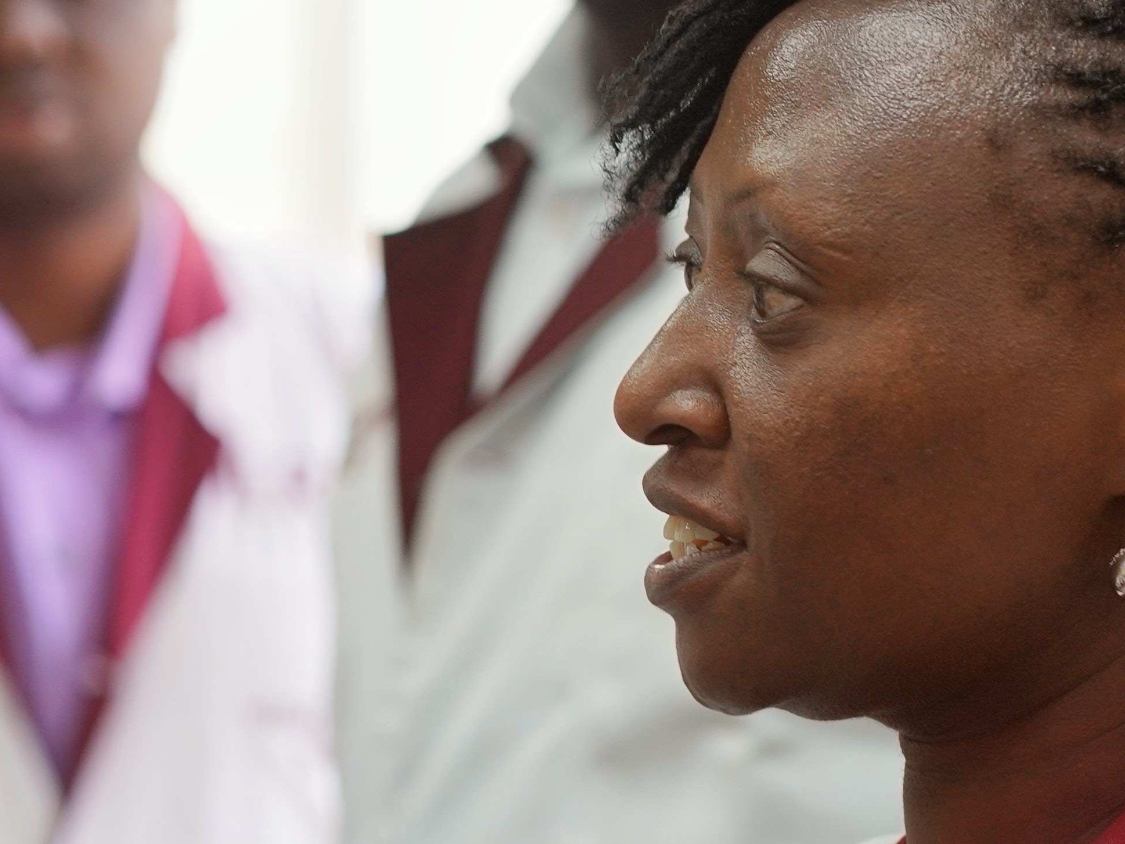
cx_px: 35
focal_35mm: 253
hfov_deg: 7.8
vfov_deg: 5.9
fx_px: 8223
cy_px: 755
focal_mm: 85
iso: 320
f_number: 4
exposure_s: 1/100
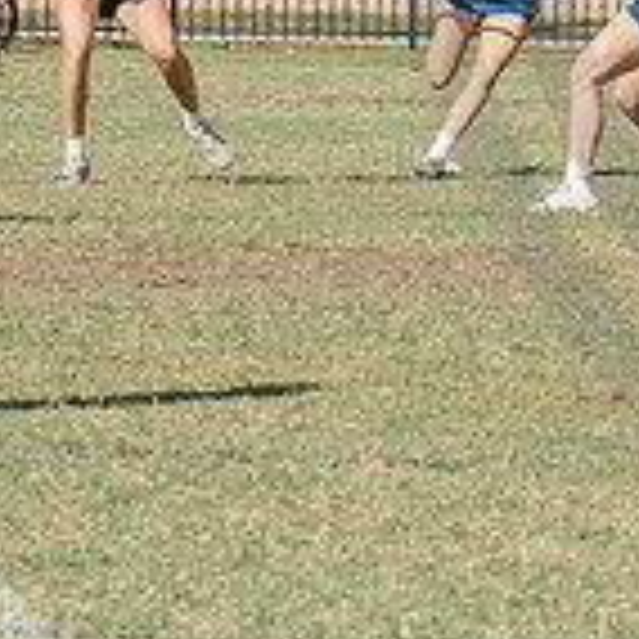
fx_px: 9816
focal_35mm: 470
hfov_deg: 3.7
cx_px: 766
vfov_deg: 3.7
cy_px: -151
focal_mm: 70
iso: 250
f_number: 5.6
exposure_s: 1/1250
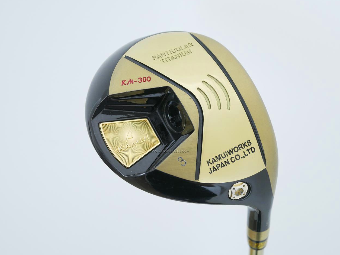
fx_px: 501
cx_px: 170
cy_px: 127
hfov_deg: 37.5
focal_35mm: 51
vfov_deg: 28.6
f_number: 4.5
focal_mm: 25
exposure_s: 1/60
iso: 1600
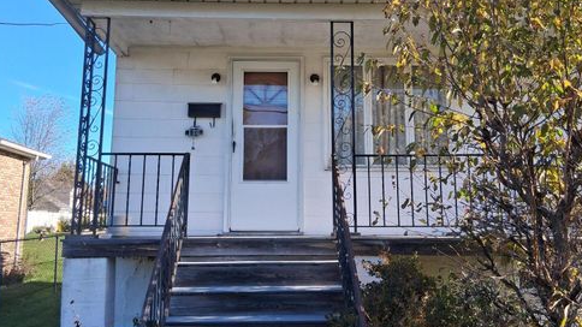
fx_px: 602
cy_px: 121
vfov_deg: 30.3
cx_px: 289
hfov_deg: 51.6
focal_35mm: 39
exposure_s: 1/237
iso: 25
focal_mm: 3.98
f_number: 1.8
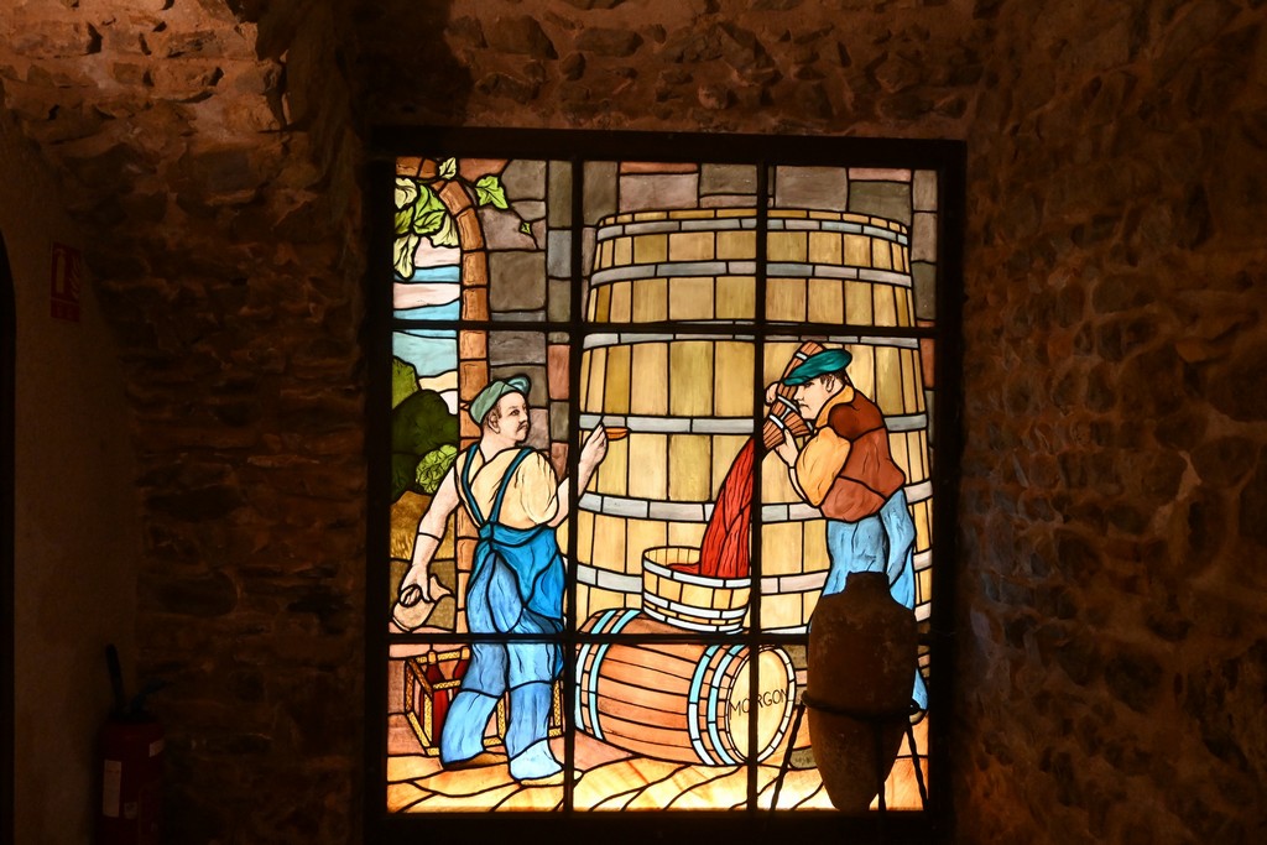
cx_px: 634
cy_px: 422
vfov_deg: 44.6
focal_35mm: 29
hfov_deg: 63.2
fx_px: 1030
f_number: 3.8
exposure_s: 1/100
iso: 3200
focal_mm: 19.5
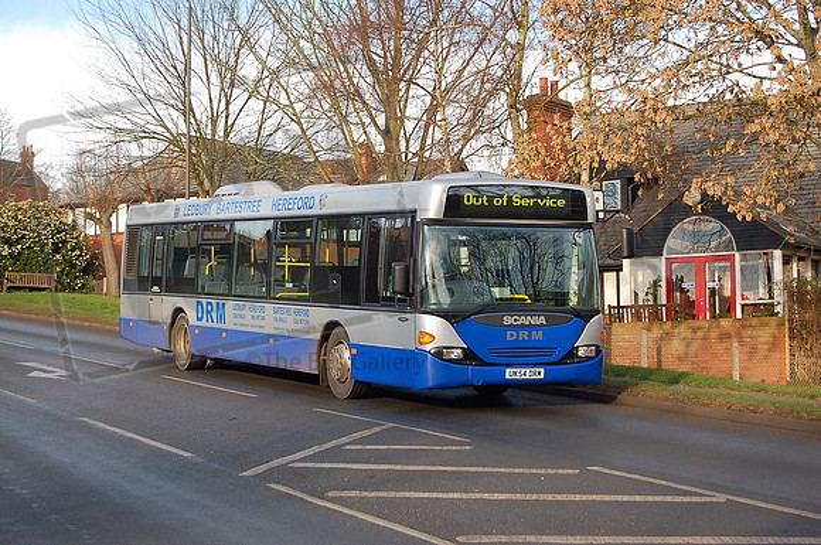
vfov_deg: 18.9
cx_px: 410
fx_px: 1640
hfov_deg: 28.1
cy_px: 272
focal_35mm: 72
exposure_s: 1/500
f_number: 5.6
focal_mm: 48
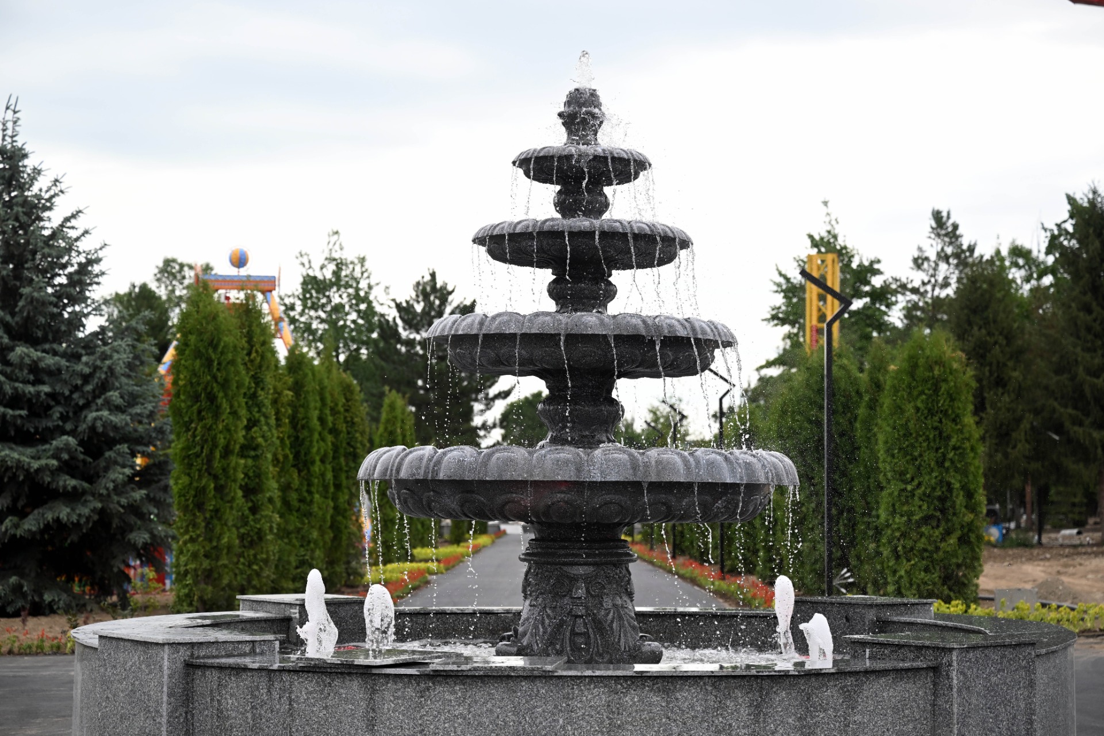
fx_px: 2146
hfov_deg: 28.8
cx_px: 552
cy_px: 368
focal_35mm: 70
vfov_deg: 19.5
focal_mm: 70
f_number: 4
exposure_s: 1/2000
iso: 500
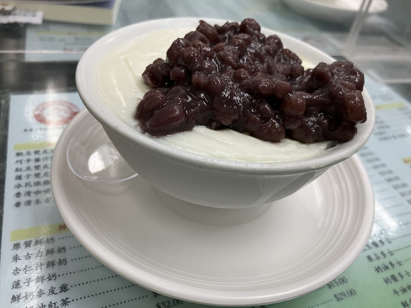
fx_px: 332
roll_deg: -9.7
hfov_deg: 63.4
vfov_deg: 49.7
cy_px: 154
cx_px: 206
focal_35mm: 28
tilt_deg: -39.2
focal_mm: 3.99
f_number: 1.8
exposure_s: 1/50
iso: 64
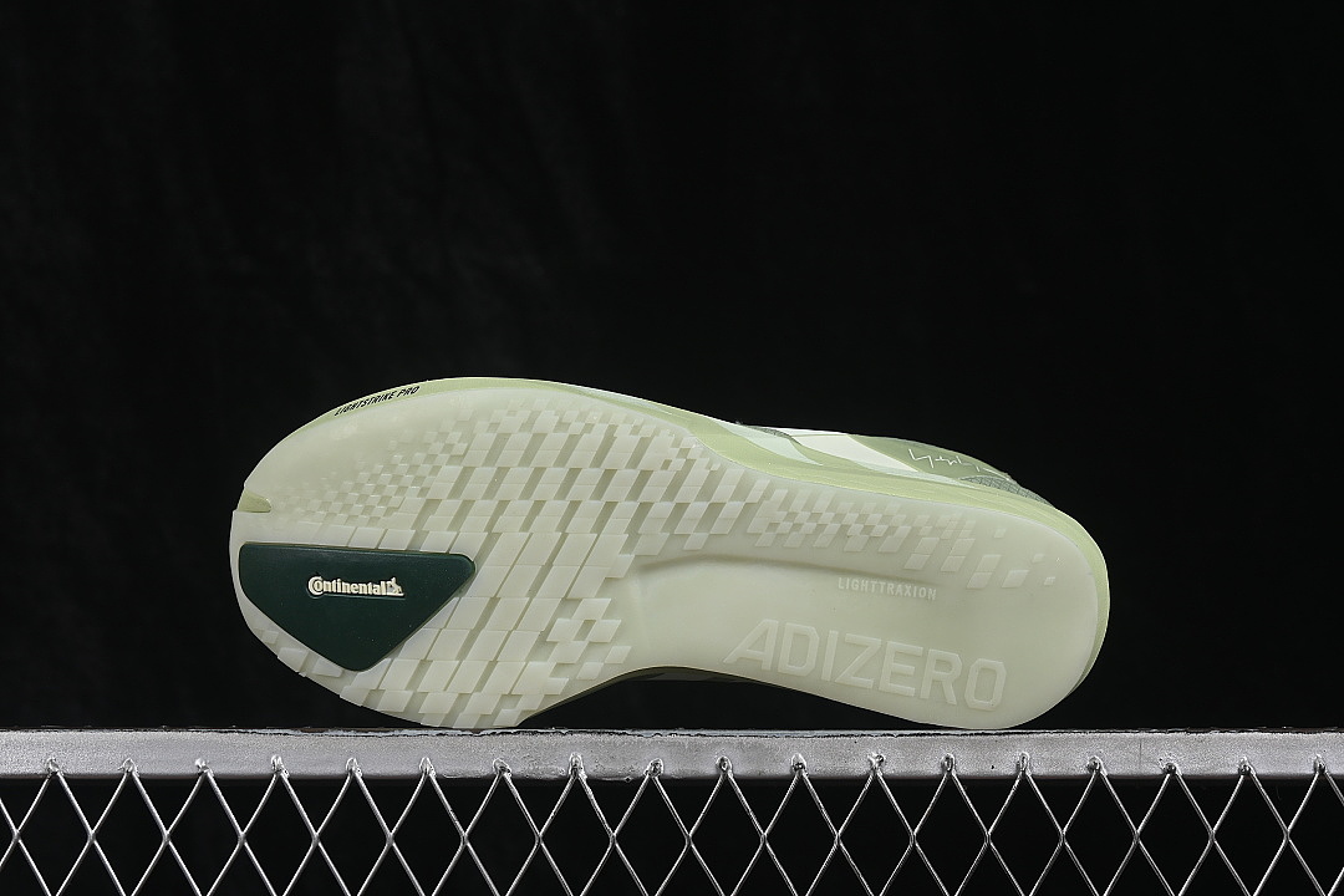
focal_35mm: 75
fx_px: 2800
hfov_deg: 27.0
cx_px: 672
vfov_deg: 18.2
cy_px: 448
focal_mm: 50
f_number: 8
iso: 160
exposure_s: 1/80
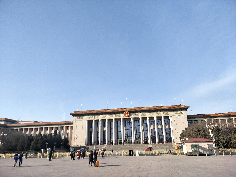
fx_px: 164
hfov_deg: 71.6
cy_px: 88
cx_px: 118
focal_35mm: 24
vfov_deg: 56.8
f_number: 1.7
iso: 33
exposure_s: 1/952
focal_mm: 4.1
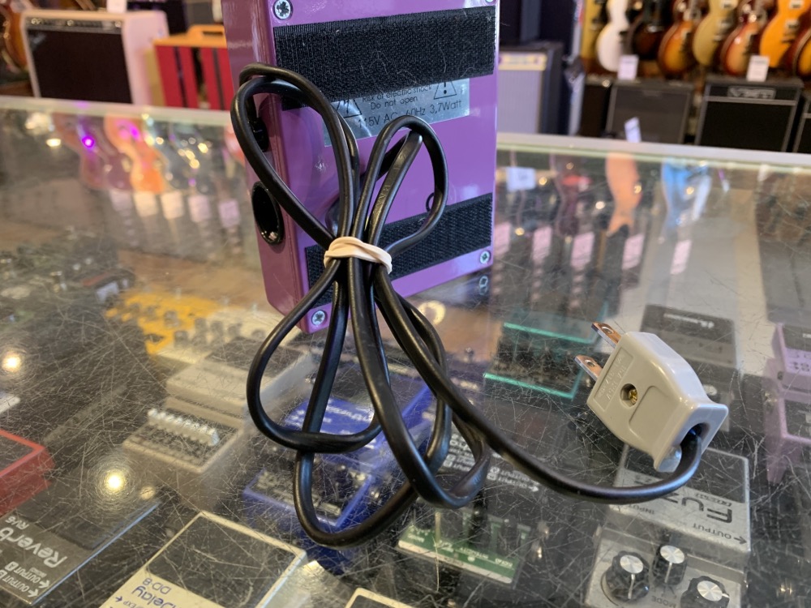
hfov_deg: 67.3
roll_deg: +0.5
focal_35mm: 26
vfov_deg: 53.1
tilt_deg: -30.4
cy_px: 304
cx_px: 406
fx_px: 609
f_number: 1.8
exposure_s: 1/60
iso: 320
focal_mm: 4.25
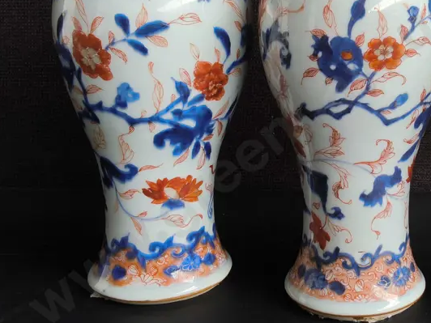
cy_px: 68
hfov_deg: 35.2
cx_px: 368
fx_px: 647
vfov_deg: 27.5
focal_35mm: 52
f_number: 2
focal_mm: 2.87
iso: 32
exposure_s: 1/113
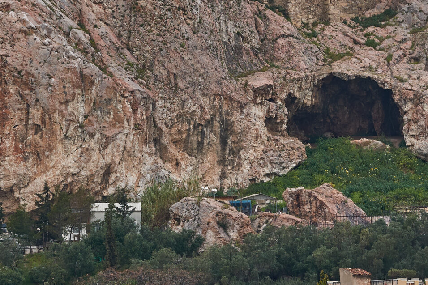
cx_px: 172
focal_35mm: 225
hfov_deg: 9.1
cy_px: 12
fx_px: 2674
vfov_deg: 6.1
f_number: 5.6
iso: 100
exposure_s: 1/50
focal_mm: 56
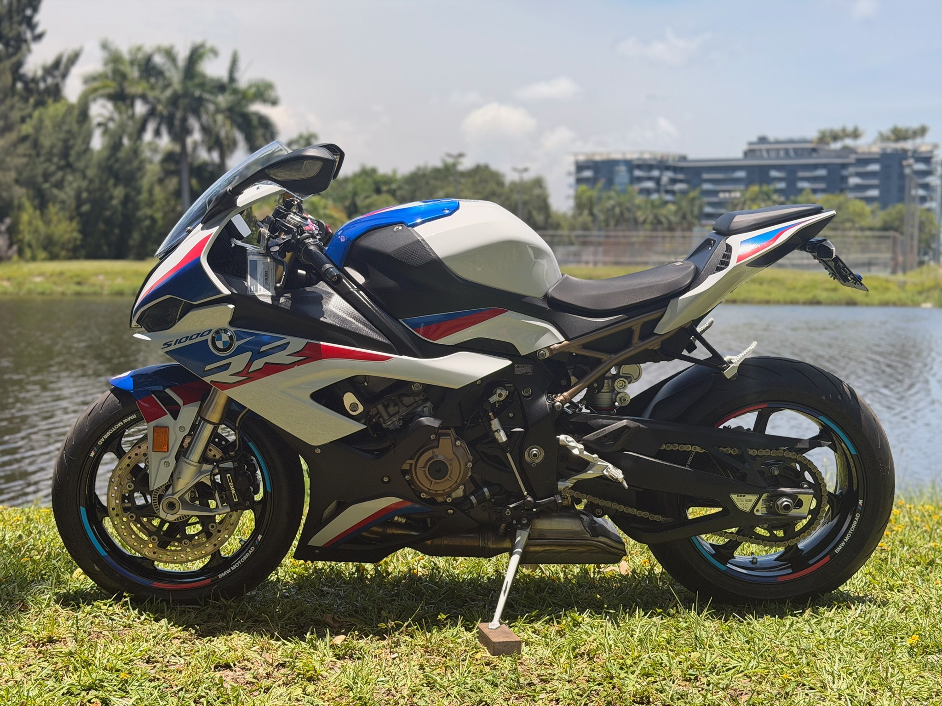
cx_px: 471
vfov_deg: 30.3
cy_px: 353
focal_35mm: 48
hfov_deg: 39.7
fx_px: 1306
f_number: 1.78
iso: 80
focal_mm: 6.76
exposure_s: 1/3704
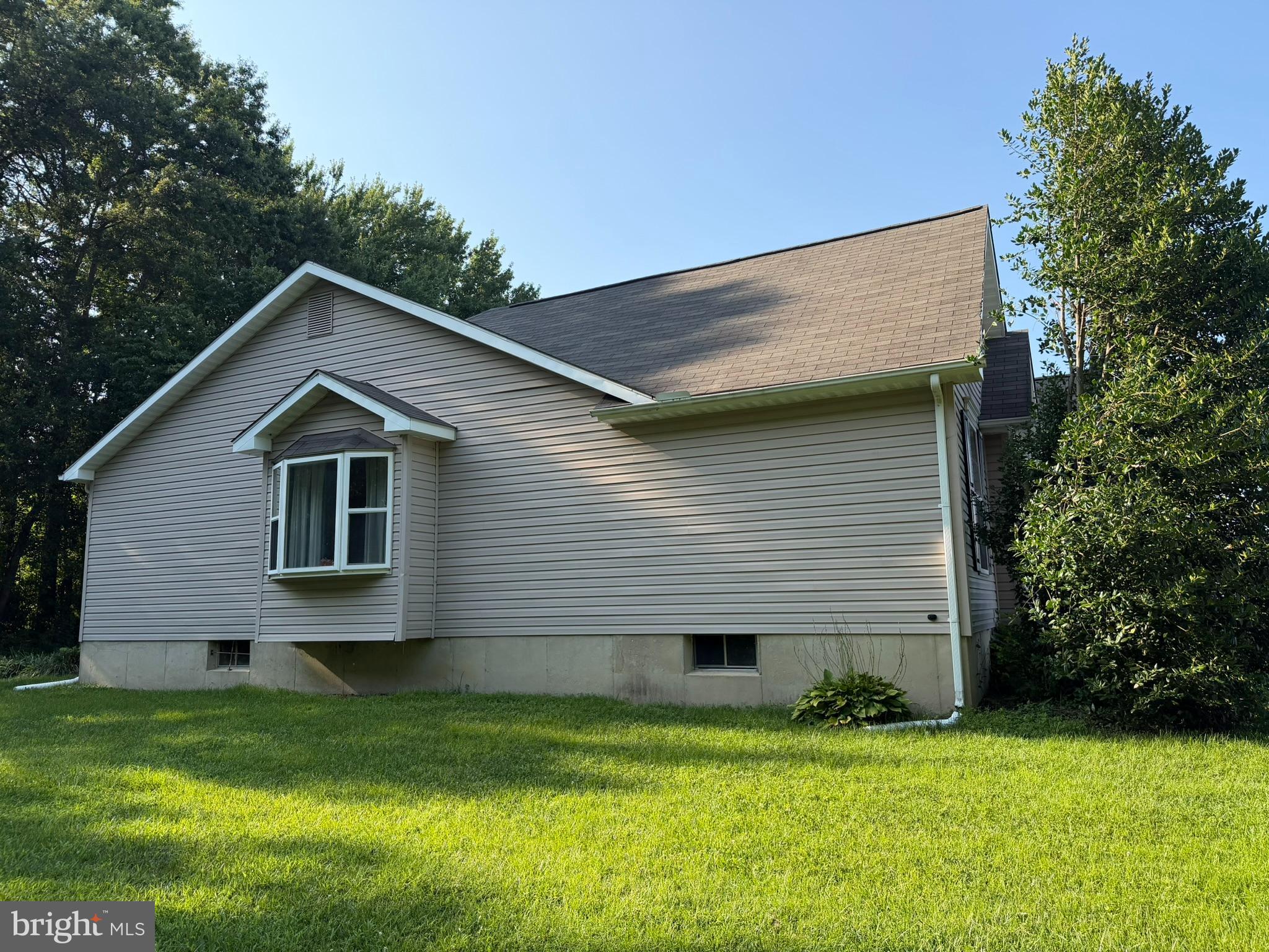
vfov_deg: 56.8
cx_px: 634
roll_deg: +1.0
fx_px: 880
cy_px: 476
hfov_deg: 71.6
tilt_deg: +8.9
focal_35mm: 24
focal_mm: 6.76
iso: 100
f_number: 1.78
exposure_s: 1/2053
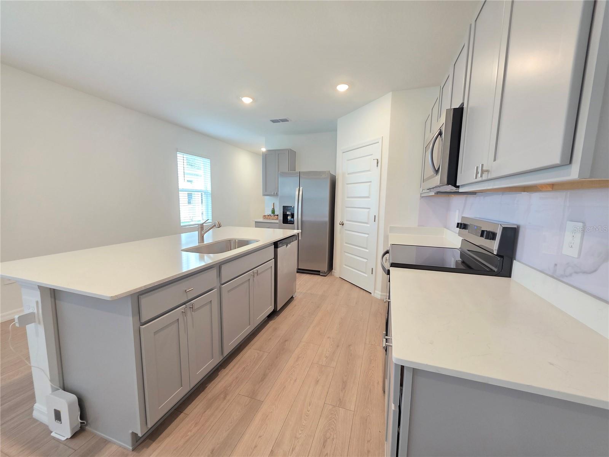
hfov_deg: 106.2
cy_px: 228
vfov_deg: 89.9
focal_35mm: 13
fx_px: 229
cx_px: 304
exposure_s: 1/60
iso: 250
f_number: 1.9
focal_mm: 2.2
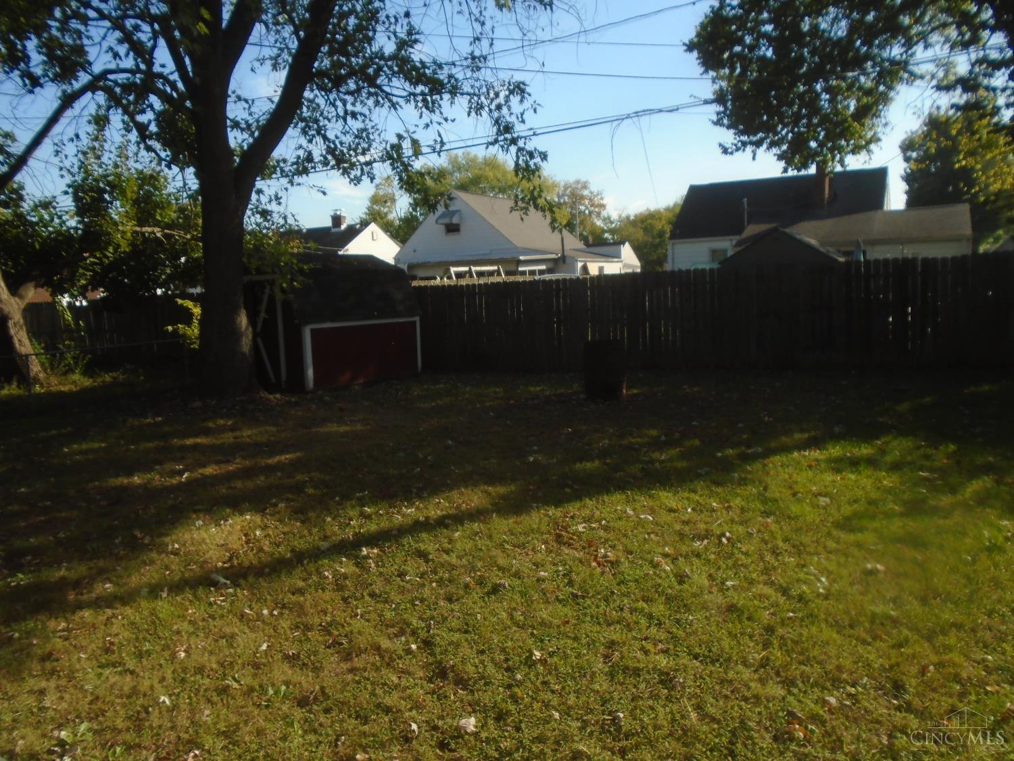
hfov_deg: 67.3
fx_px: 762
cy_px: 380
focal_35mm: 26
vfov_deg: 53.1
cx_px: 507
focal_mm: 4.6
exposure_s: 1/800
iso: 100
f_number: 3.2
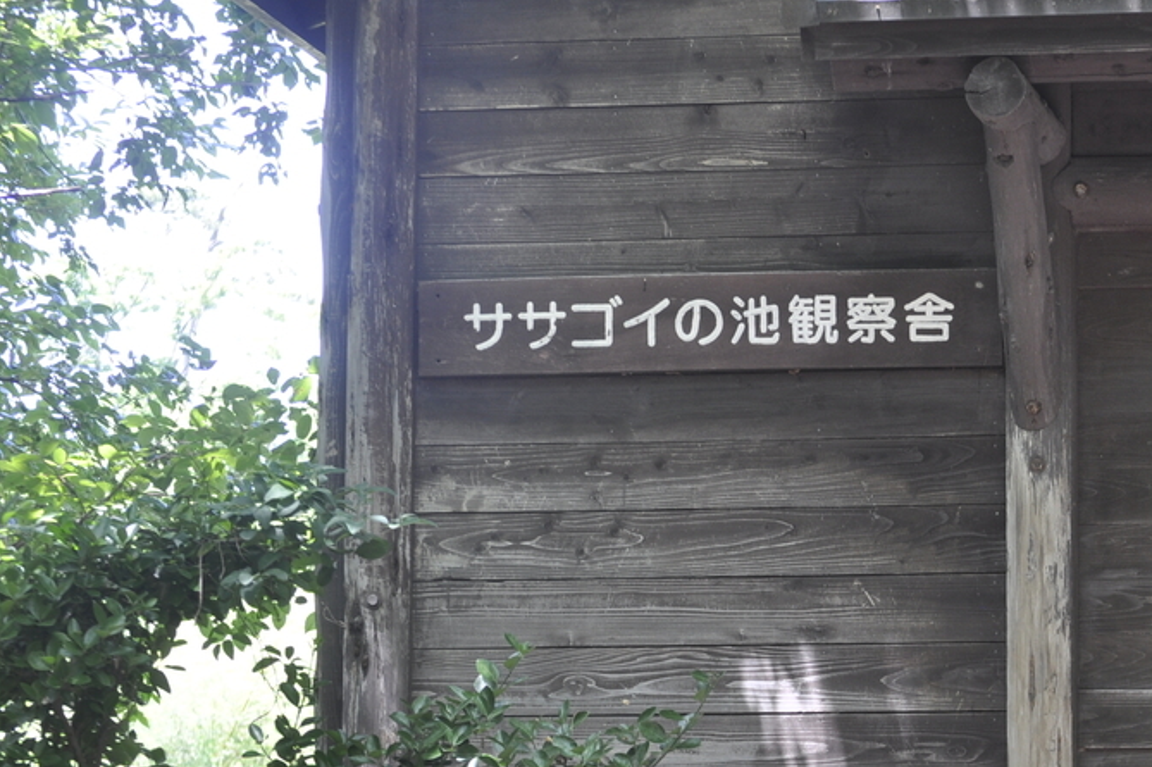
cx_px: 1031
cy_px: 549
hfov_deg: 13.8
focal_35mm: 148
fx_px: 4729
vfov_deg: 9.3
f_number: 6.3
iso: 200
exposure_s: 1/40
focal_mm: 55
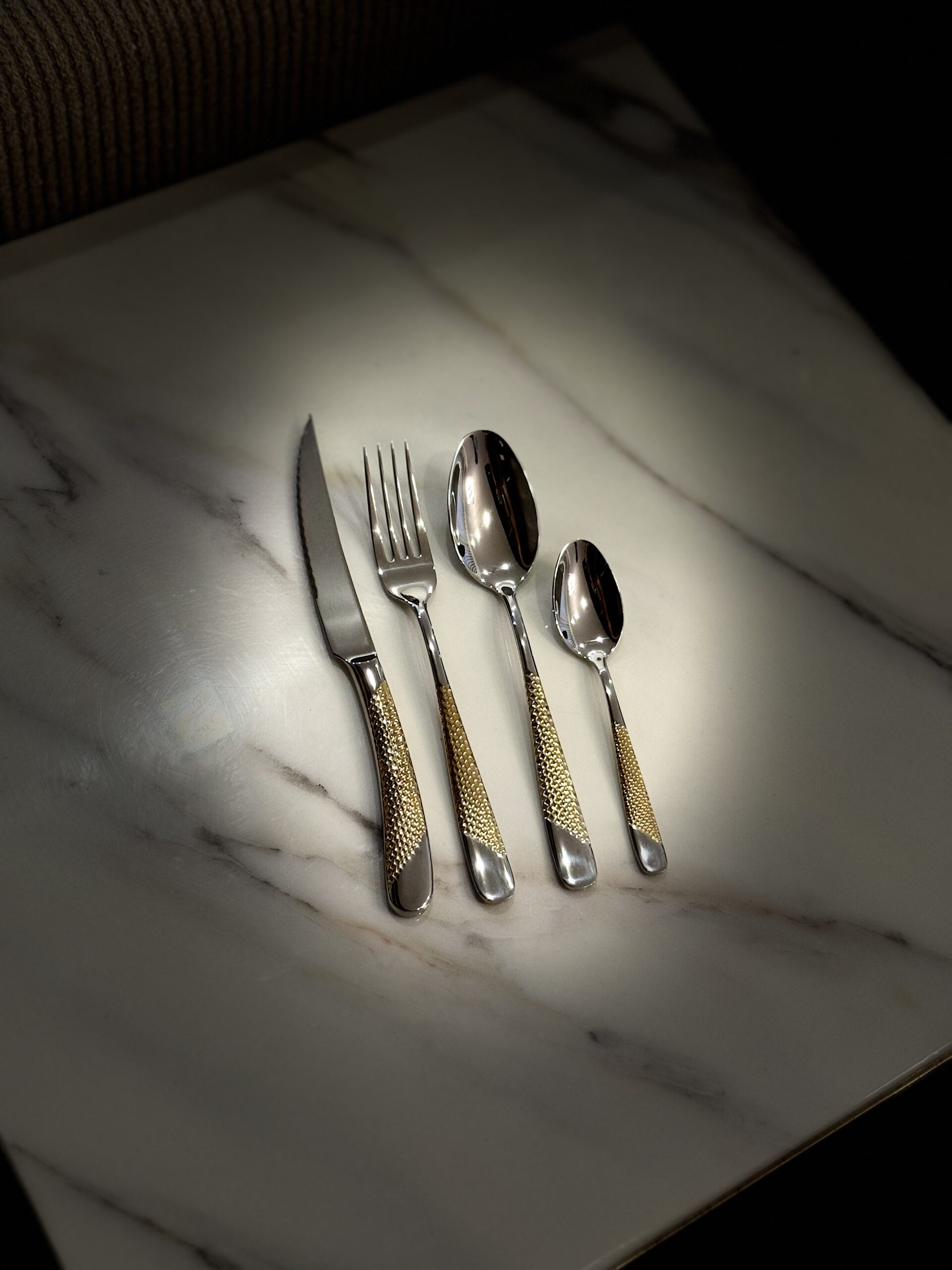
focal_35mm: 48
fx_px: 1760
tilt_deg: -61.2
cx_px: 476
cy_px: 635
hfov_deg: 30.3
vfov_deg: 39.7
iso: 125
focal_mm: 6.86
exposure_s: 1/60
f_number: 1.78
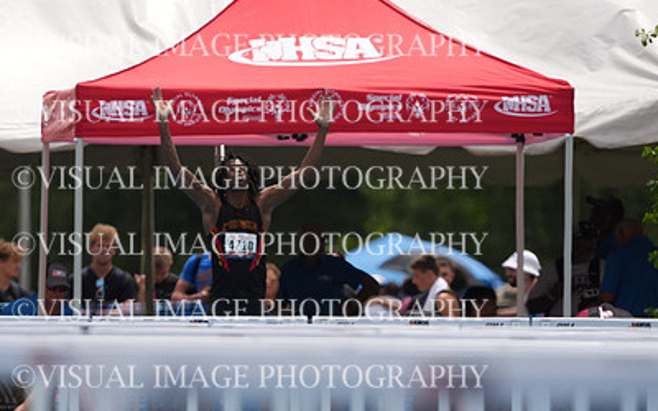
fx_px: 15906
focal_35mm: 887
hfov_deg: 2.4
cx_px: 250
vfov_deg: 1.5
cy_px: 277
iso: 500
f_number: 6.3
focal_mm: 600
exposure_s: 1/3200
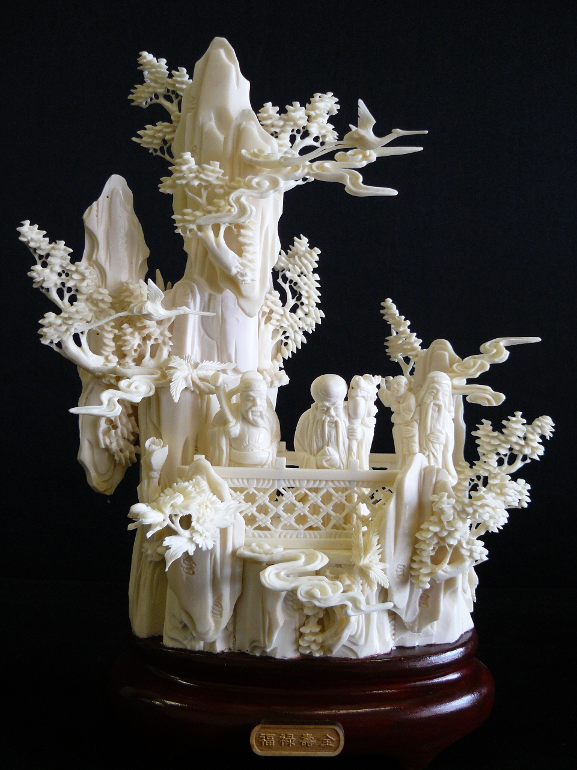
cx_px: 288
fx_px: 800
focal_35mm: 36
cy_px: 385
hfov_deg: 39.7
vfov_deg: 51.4
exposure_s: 1/30
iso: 125
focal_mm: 6
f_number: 2.8
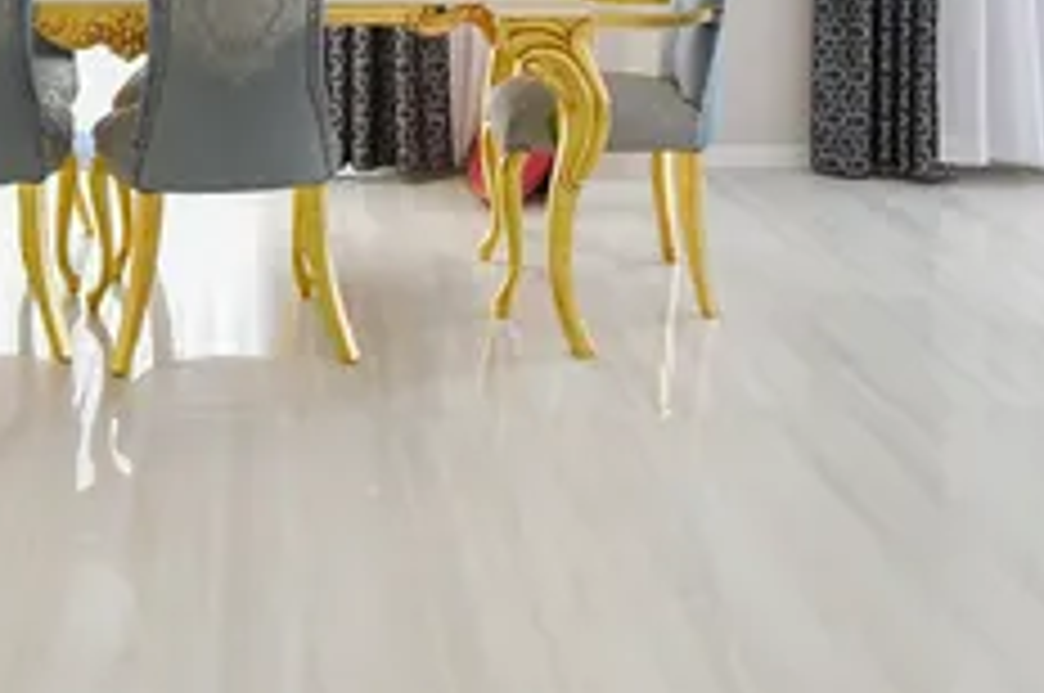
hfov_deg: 35.7
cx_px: 297
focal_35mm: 55
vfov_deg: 21.9
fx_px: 1593
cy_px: -225
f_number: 5
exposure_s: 1/60
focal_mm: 10
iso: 800
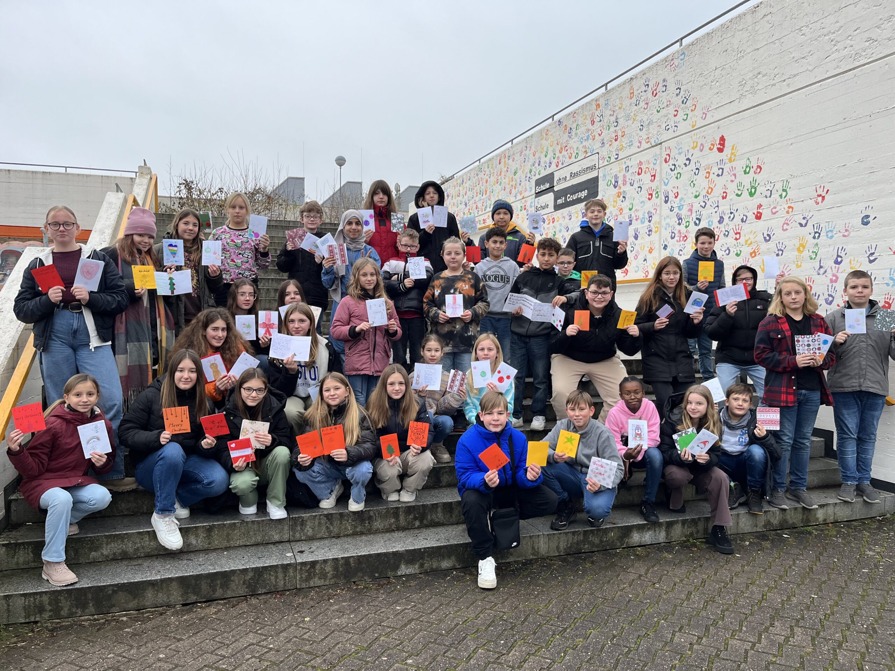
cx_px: 448
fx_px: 672
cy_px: 336
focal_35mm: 26
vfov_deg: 53.1
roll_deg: -0.6
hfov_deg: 67.3
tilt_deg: -2.9
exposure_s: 1/121
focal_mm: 5.1
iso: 100
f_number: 1.6
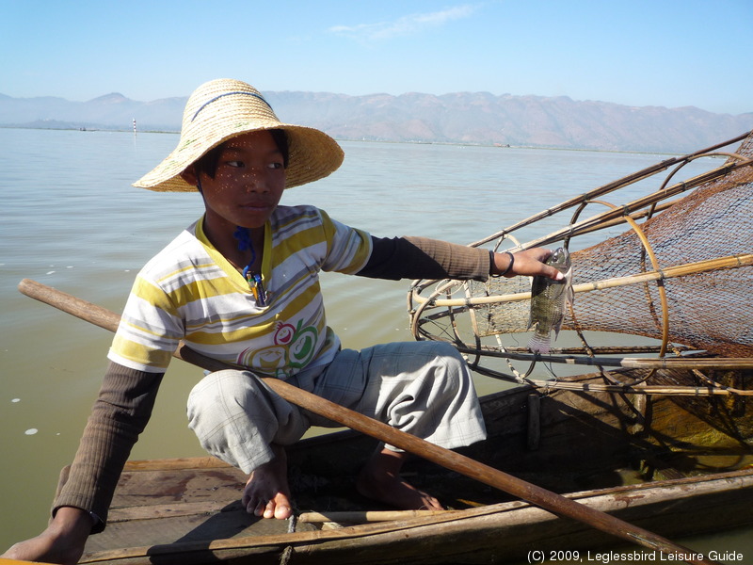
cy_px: 282
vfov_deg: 54.9
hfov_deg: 69.4
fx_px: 544
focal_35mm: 25
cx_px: 376
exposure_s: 1/500
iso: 100
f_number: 4
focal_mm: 4.4
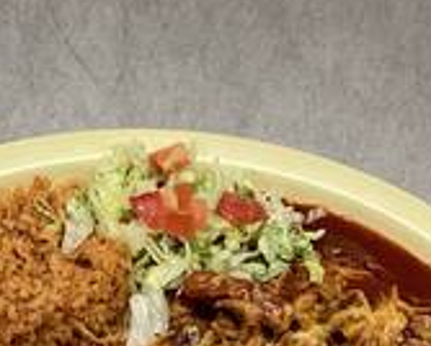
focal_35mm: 106
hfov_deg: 17.8
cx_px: 46
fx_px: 1354
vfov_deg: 14.4
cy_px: 302
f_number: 2.4
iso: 50
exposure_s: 1/60
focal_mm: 3.3
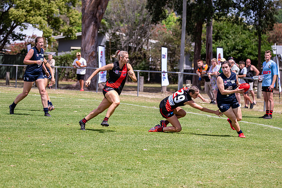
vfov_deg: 8.1
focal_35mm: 170
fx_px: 1334
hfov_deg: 12.1
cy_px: 81
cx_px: 146
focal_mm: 150
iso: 800
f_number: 6.3
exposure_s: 1/2500
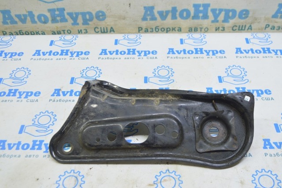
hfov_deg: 46.5
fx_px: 329
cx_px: 141
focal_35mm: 42
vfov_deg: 31.8
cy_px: 94
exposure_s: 1/20
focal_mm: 28
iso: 400
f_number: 5.6
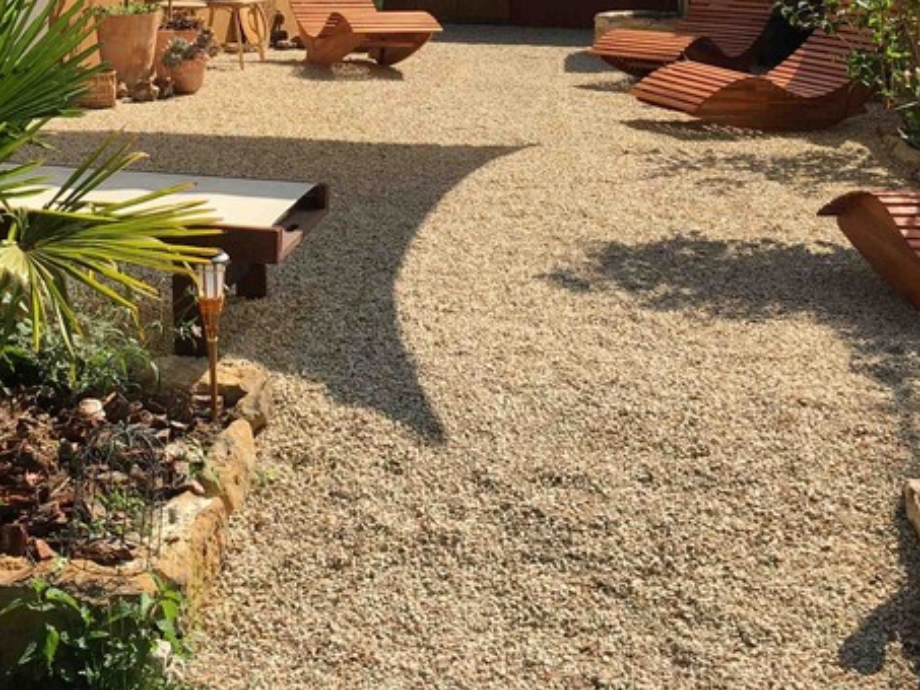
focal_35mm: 64
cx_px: 292
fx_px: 1701
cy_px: -37
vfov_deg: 21.9
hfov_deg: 30.0
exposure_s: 1/1241
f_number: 2.2
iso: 25
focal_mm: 4.15
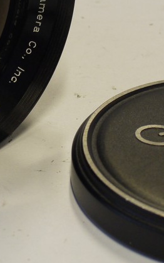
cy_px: 76
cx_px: 46
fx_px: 1301
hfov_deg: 7.2
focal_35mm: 182
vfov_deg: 11.5
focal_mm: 30
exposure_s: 1/40
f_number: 7.1
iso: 400
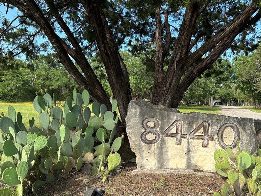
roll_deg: -1.8
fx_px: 234
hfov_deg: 58.3
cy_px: 104
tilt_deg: +1.9
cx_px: 134
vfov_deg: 45.4
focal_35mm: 31
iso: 80
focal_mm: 6.86
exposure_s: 1/1272
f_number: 1.78
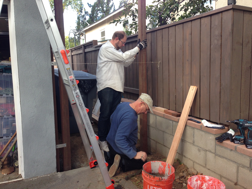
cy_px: 94
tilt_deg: -7.3
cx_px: 126
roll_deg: +1.1
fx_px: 240
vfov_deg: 42.9
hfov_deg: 55.4
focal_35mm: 33
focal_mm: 4.12
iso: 50
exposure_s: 1/120
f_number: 2.4
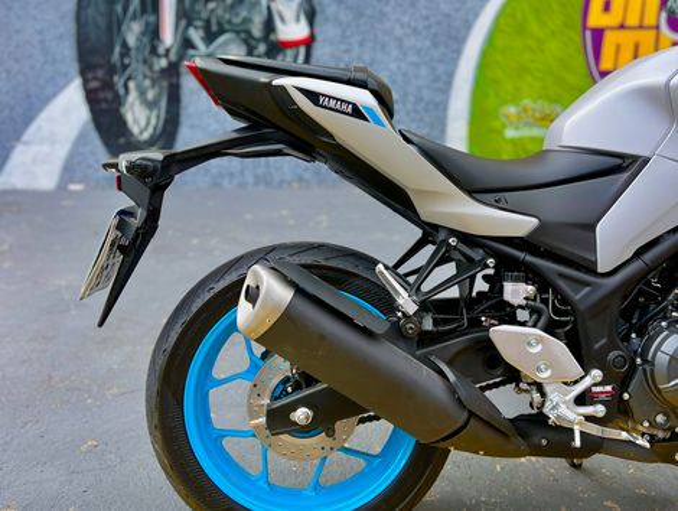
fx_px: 510
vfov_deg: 53.2
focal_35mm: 26
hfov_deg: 67.2
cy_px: 256
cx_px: 339
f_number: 1.5
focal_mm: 5.7
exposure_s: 1/1511
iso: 50
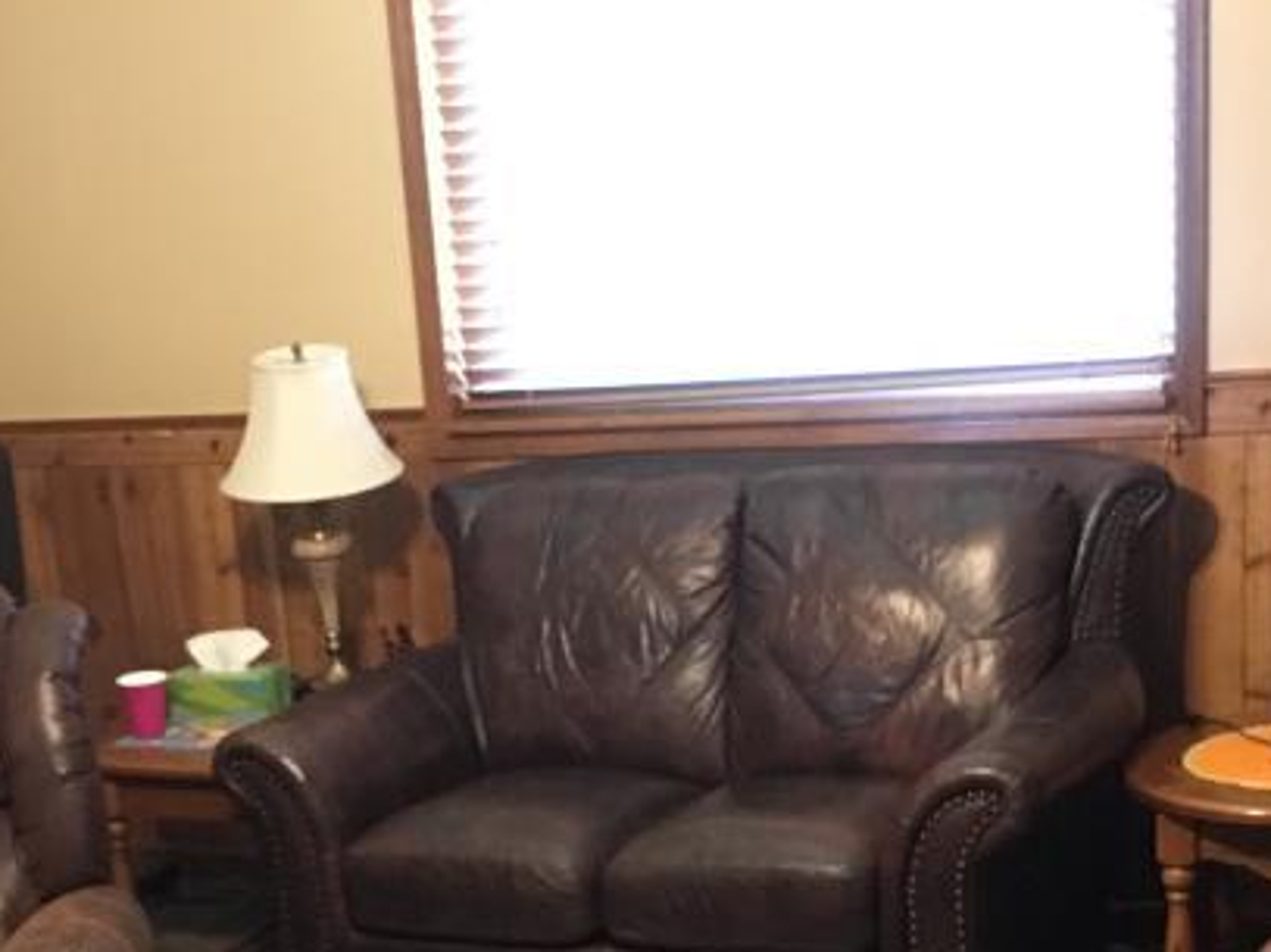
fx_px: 2680
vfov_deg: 19.4
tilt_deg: -19.2
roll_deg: +7.1
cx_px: 365
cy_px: 1014
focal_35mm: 73
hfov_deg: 26.4
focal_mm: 4.15
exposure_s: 1/15
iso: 320
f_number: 2.2
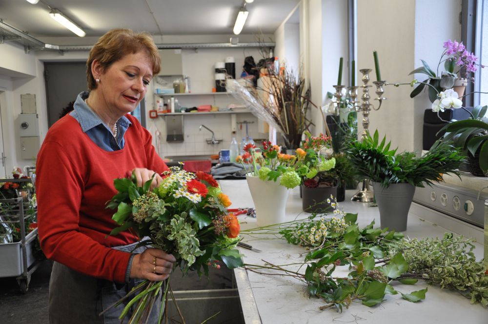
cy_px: 162
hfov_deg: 53.2
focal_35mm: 36
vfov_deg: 36.8
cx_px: 244
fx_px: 487
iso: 400
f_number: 3.8
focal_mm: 24
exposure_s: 1/40
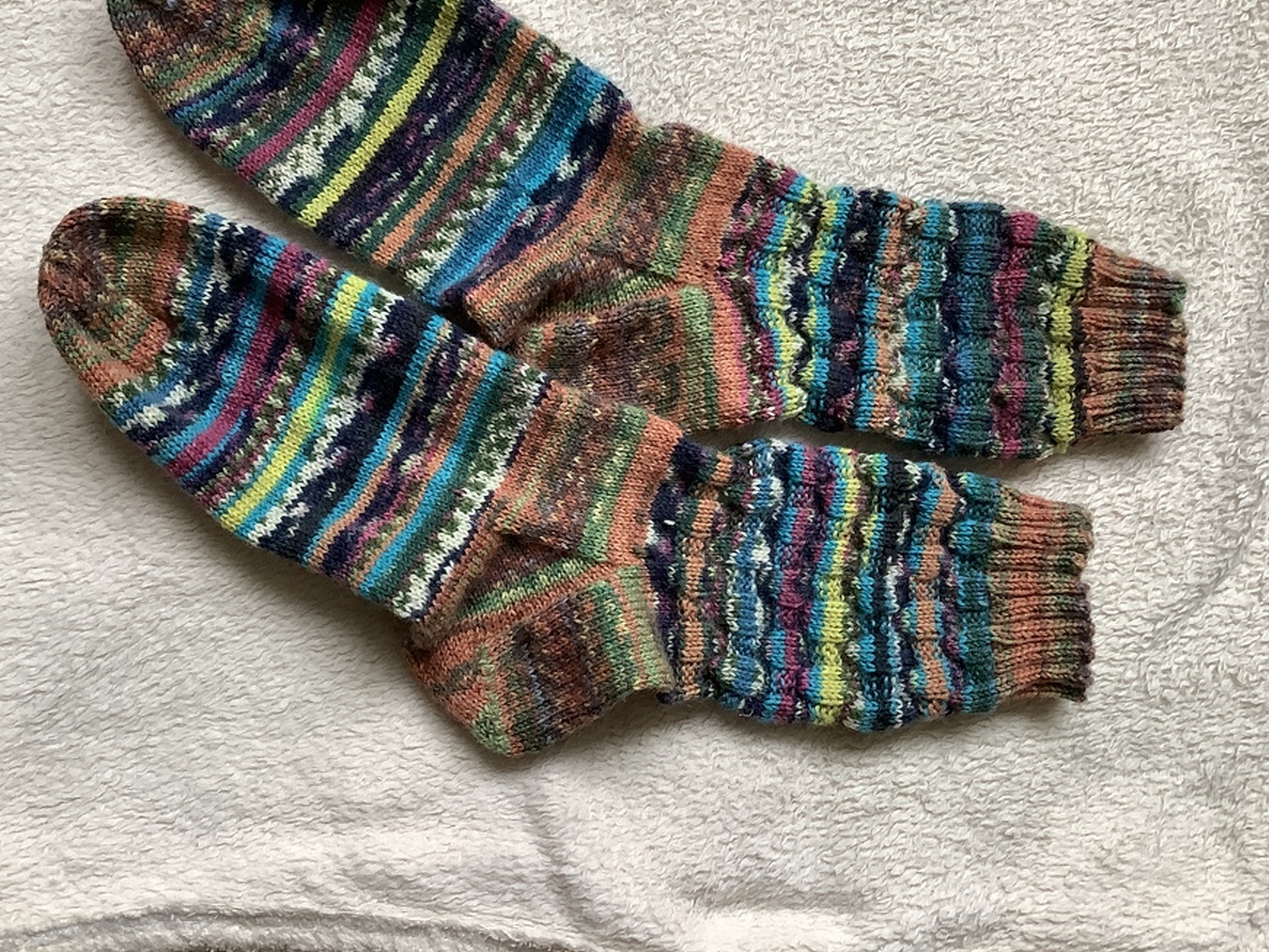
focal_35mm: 38
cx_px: 606
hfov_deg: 48.9
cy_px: 375
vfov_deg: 37.6
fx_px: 1393
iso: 100
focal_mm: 3.3
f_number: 2.4
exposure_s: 1/50
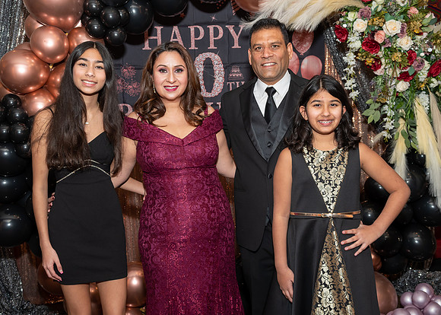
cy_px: 157
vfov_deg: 33.1
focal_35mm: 42
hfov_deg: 45.2
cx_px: 217
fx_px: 530
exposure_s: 1/250
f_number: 5.6
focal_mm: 26
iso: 400
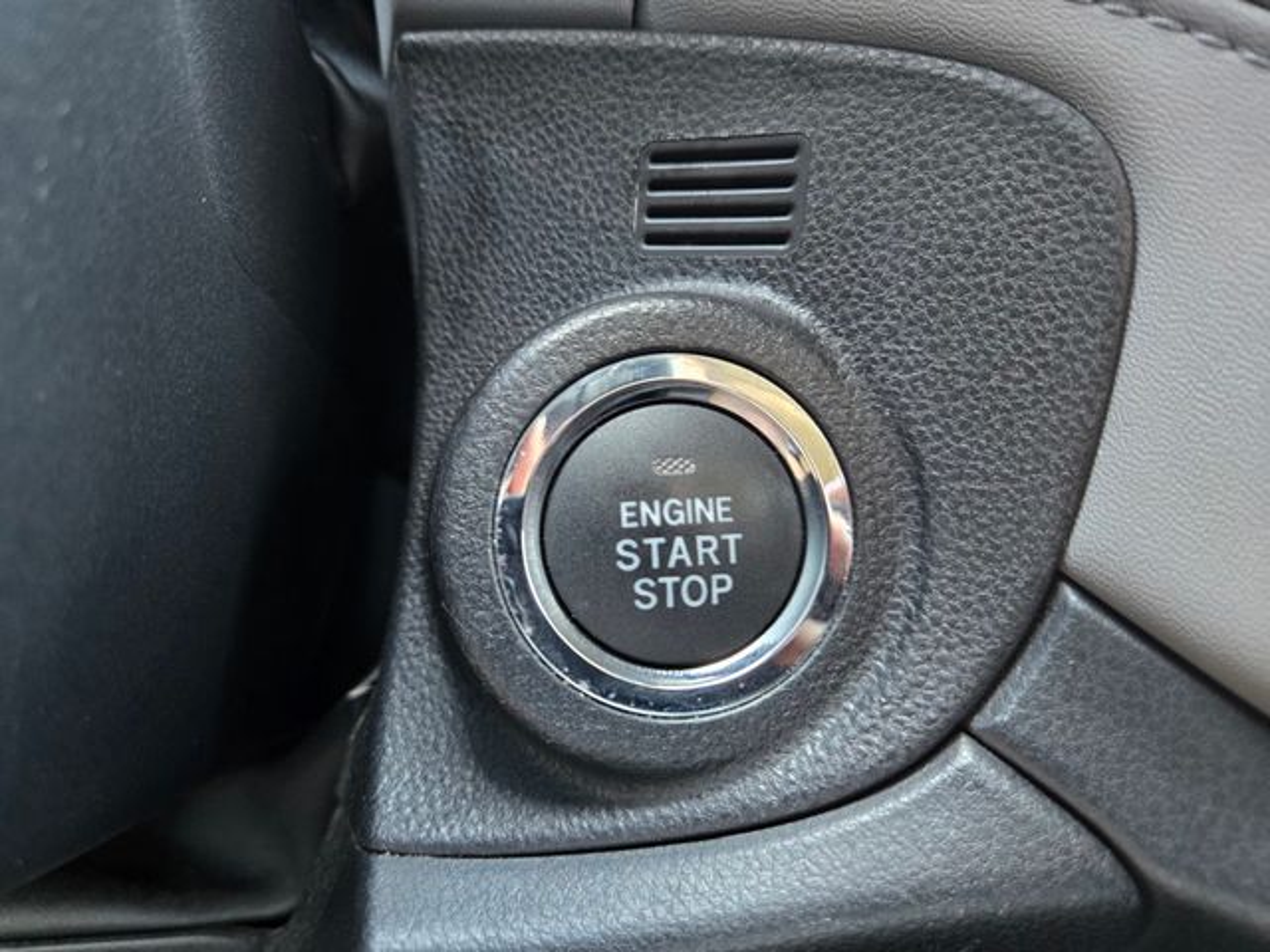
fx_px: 844
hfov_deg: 73.9
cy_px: 476
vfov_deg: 58.9
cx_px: 635
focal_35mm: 23
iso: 640
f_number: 1.8
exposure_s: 1/60
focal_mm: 5.4
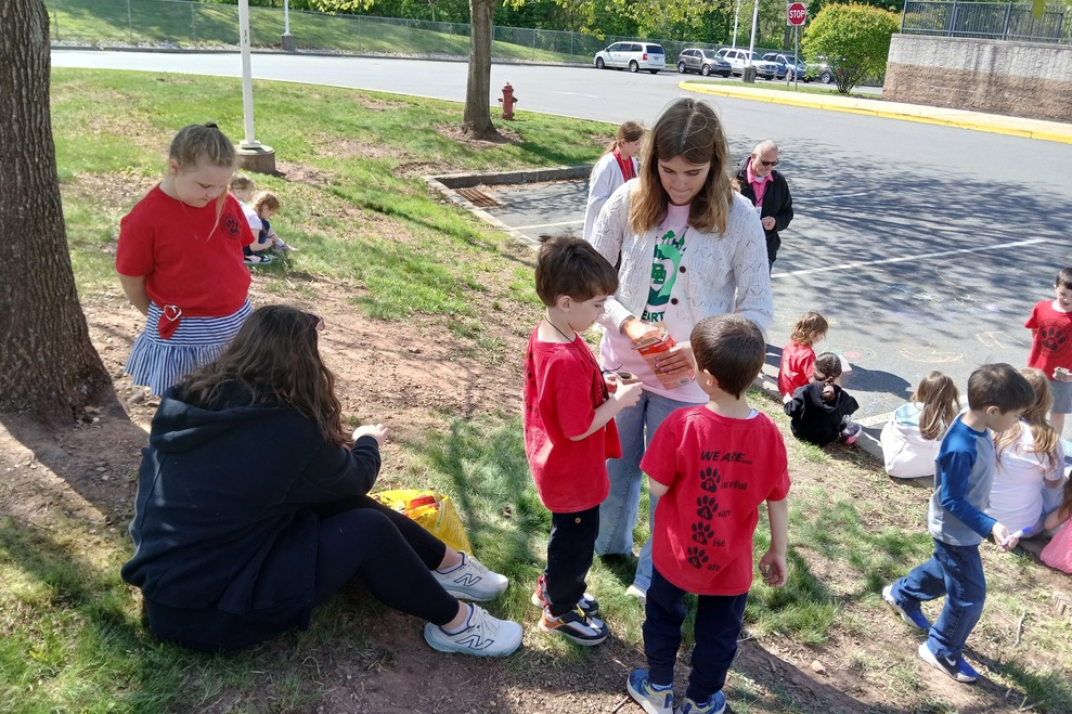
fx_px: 834
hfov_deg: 65.5
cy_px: 329
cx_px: 546
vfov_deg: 46.3
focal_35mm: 28
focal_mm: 3.98
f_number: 1.8
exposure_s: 1/174
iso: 20
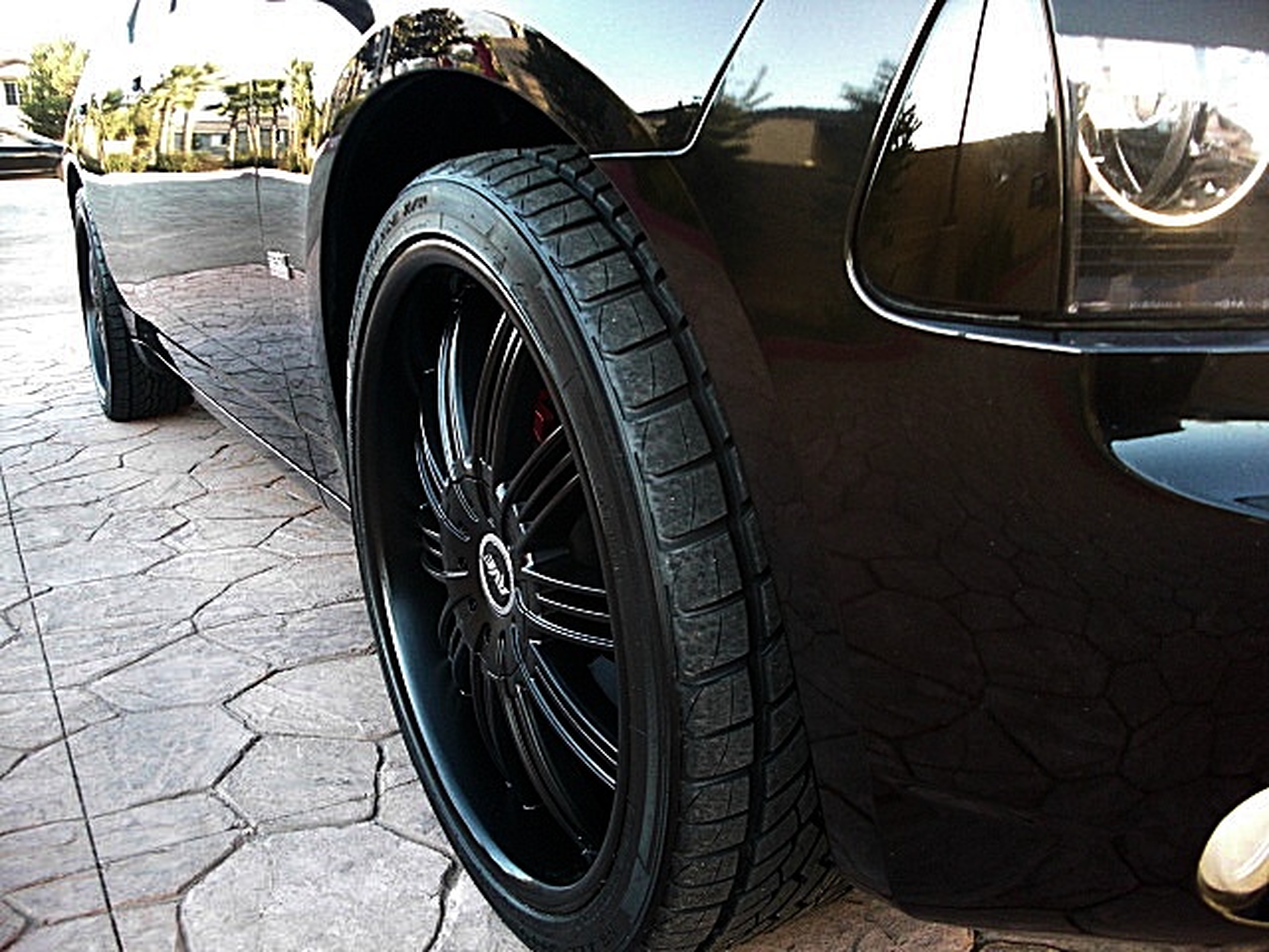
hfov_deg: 51.4
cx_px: 634
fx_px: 1320
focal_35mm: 36
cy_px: 476
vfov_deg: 39.7
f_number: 2.8
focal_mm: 6.3
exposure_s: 1/100
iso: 400
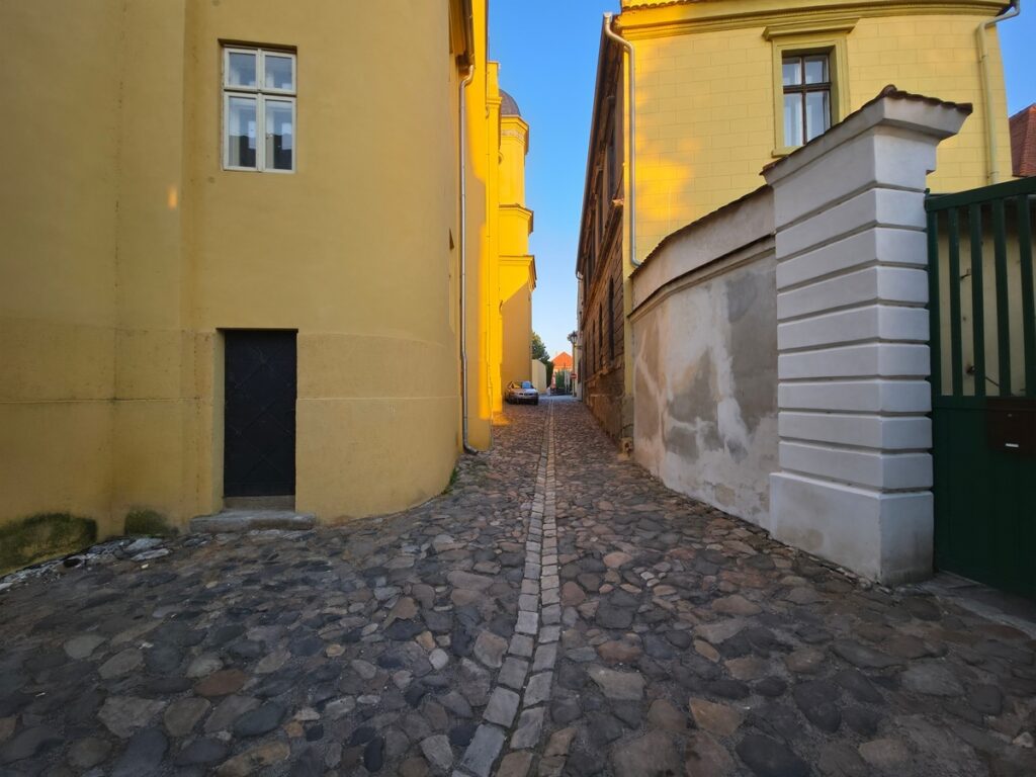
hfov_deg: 106.2
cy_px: 388
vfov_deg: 89.9
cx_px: 518
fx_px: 389
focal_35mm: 13
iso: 16
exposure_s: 1/172
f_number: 1.9
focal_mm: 2.2
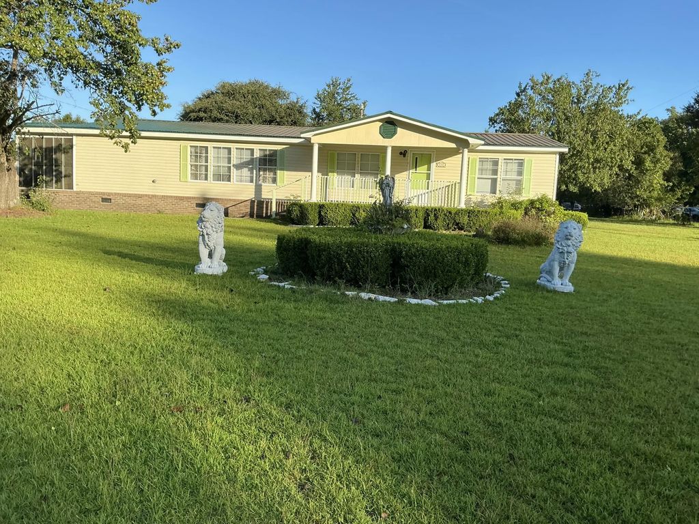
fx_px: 565
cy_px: 262
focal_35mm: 28
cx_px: 350
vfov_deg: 49.7
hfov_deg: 63.4
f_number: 1.8
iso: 25
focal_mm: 3
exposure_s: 1/944
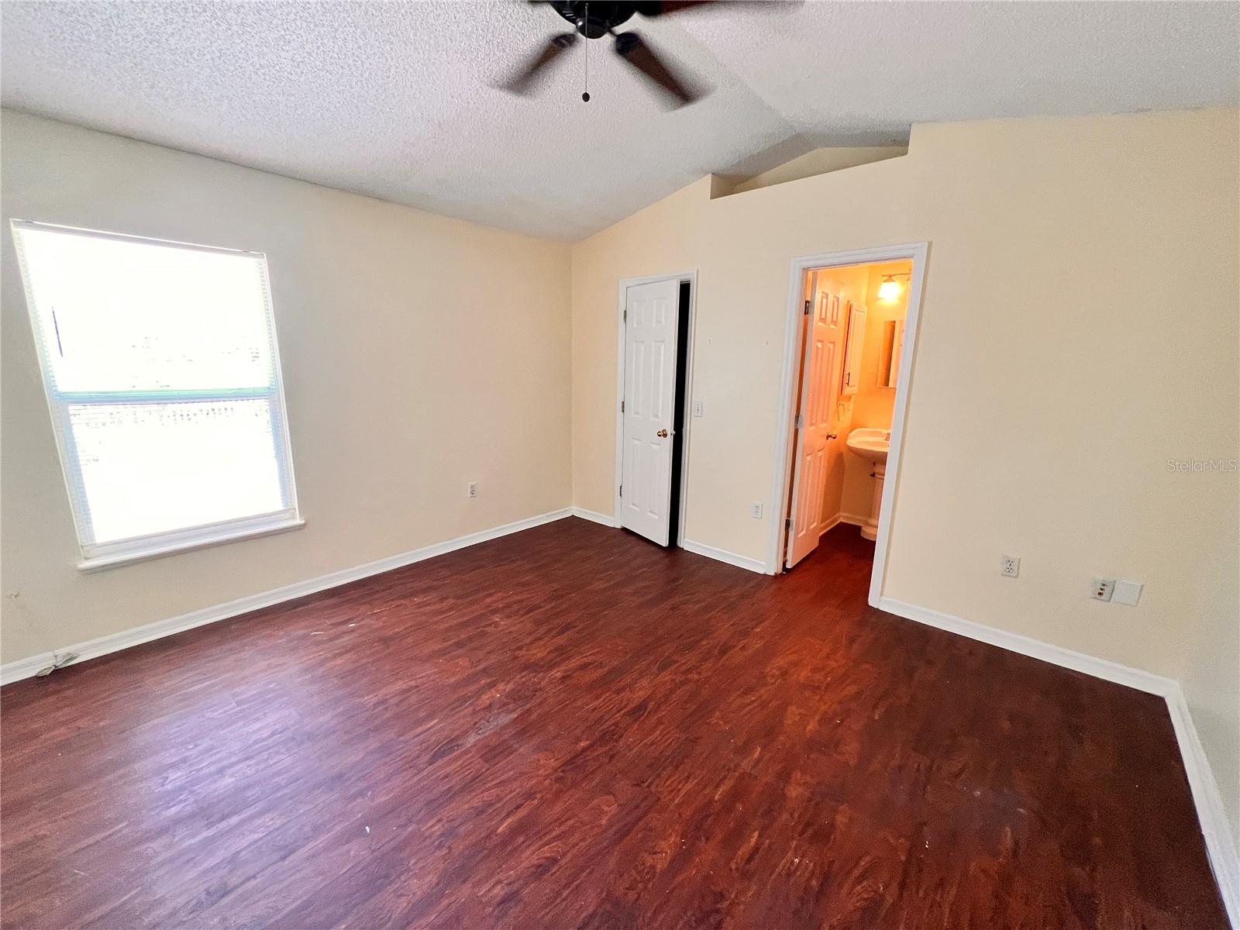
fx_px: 466
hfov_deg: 106.2
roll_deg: -0.8
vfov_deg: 89.9
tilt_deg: -12.0
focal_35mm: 13
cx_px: 620
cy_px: 465
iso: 320
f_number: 1.8
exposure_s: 1/60
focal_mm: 1.57
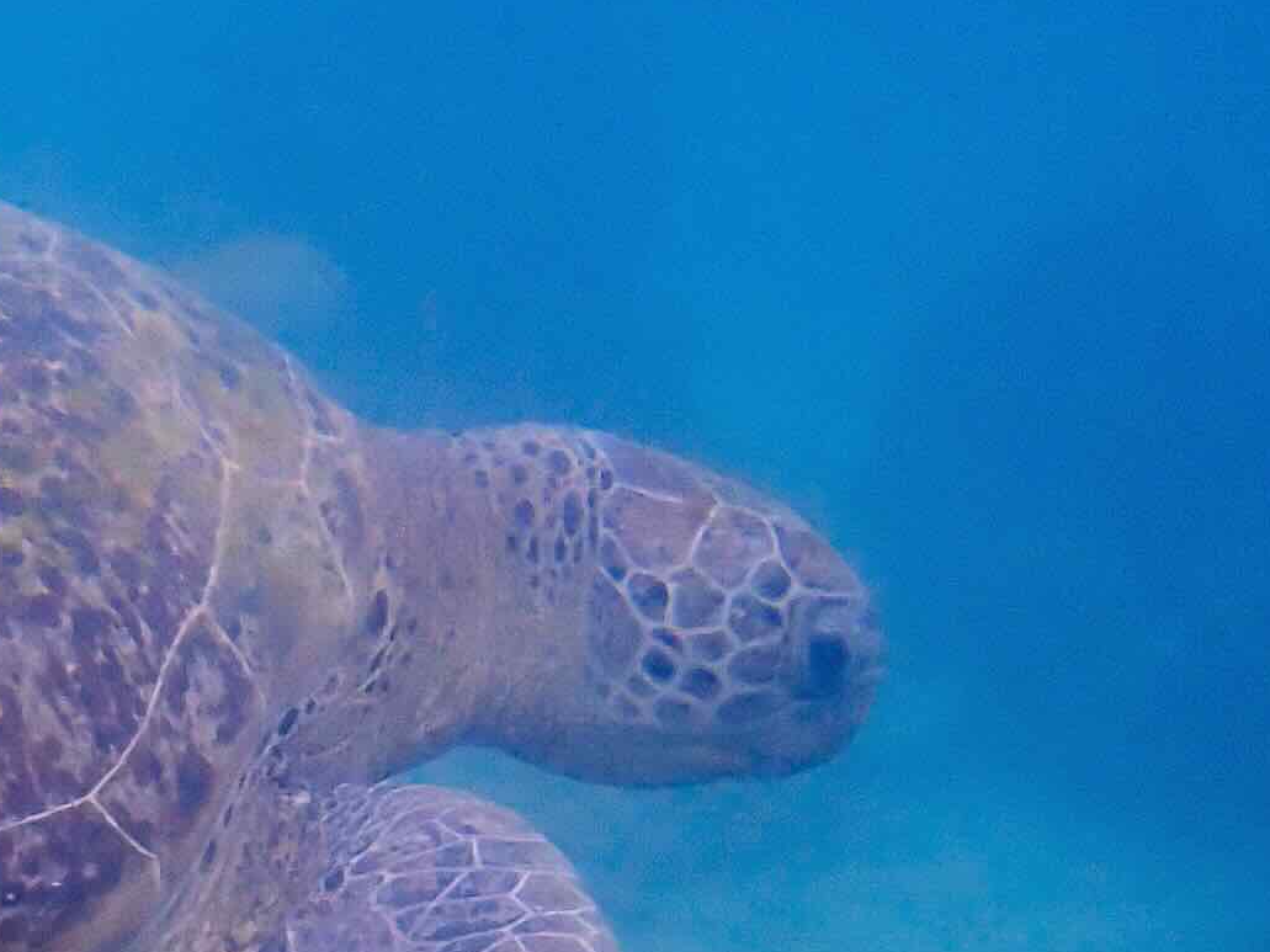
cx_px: -135
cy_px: 1547
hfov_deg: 19.4
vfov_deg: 14.0
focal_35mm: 97
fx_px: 3558
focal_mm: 4.5
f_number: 2.8
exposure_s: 1/125
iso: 200
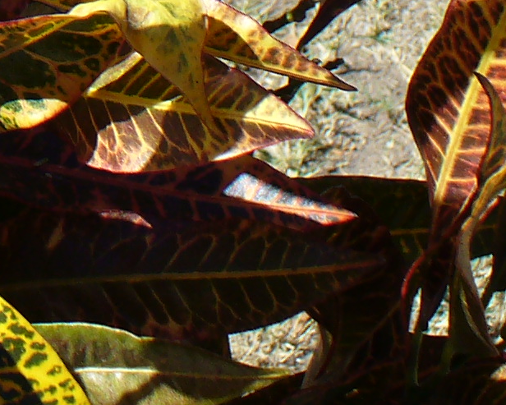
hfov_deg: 11.4
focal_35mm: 165
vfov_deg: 8.7
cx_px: -166
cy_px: -461
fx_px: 2471
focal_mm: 6.1
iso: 80
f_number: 5.6
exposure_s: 1/250
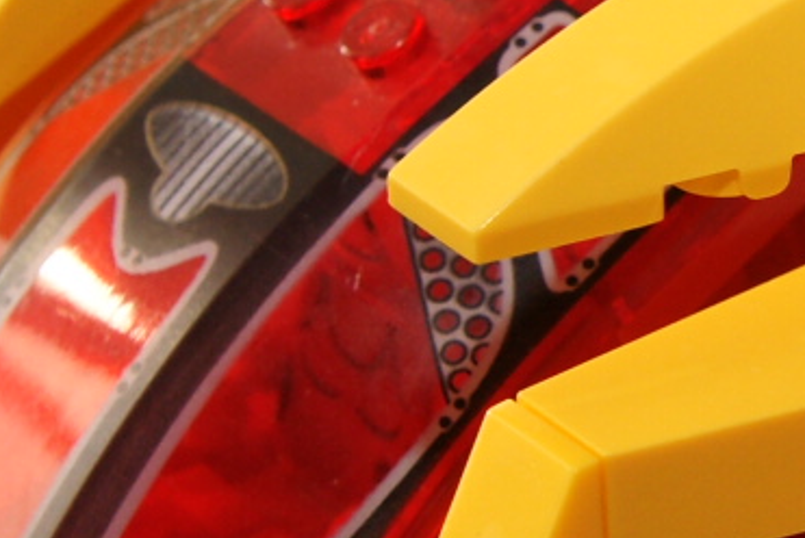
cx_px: 1445
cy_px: 43
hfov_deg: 7.7
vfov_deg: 5.3
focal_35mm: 258
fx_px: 5774
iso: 400
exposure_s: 1/100
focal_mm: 30
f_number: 6.3
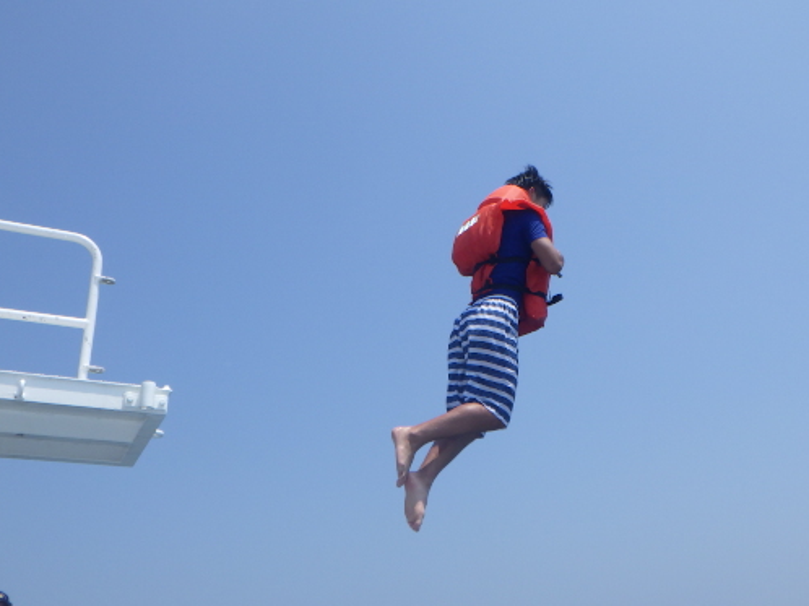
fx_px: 841
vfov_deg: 39.5
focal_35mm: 36
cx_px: 447
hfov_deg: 51.3
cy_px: 351
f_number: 4.2
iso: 125
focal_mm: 5
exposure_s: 1/1250
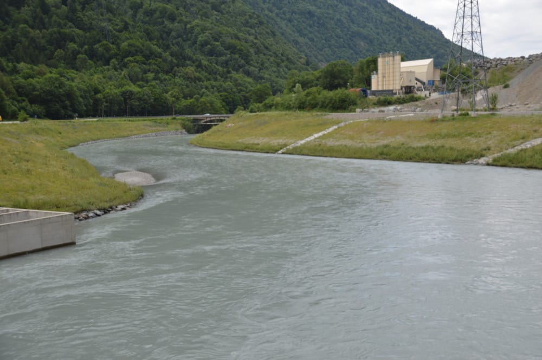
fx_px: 654
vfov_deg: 30.8
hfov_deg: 45.0
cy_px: 180
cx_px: 271
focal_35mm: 44
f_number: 6.3
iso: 100
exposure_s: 1/160
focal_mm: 29
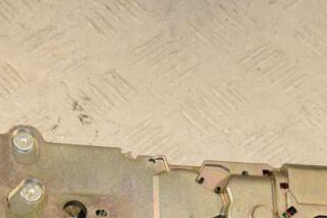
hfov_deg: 15.0
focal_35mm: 137
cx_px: 174
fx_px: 1244
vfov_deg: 10.0
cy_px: 194
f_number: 9
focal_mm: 48
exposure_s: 1/200
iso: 800
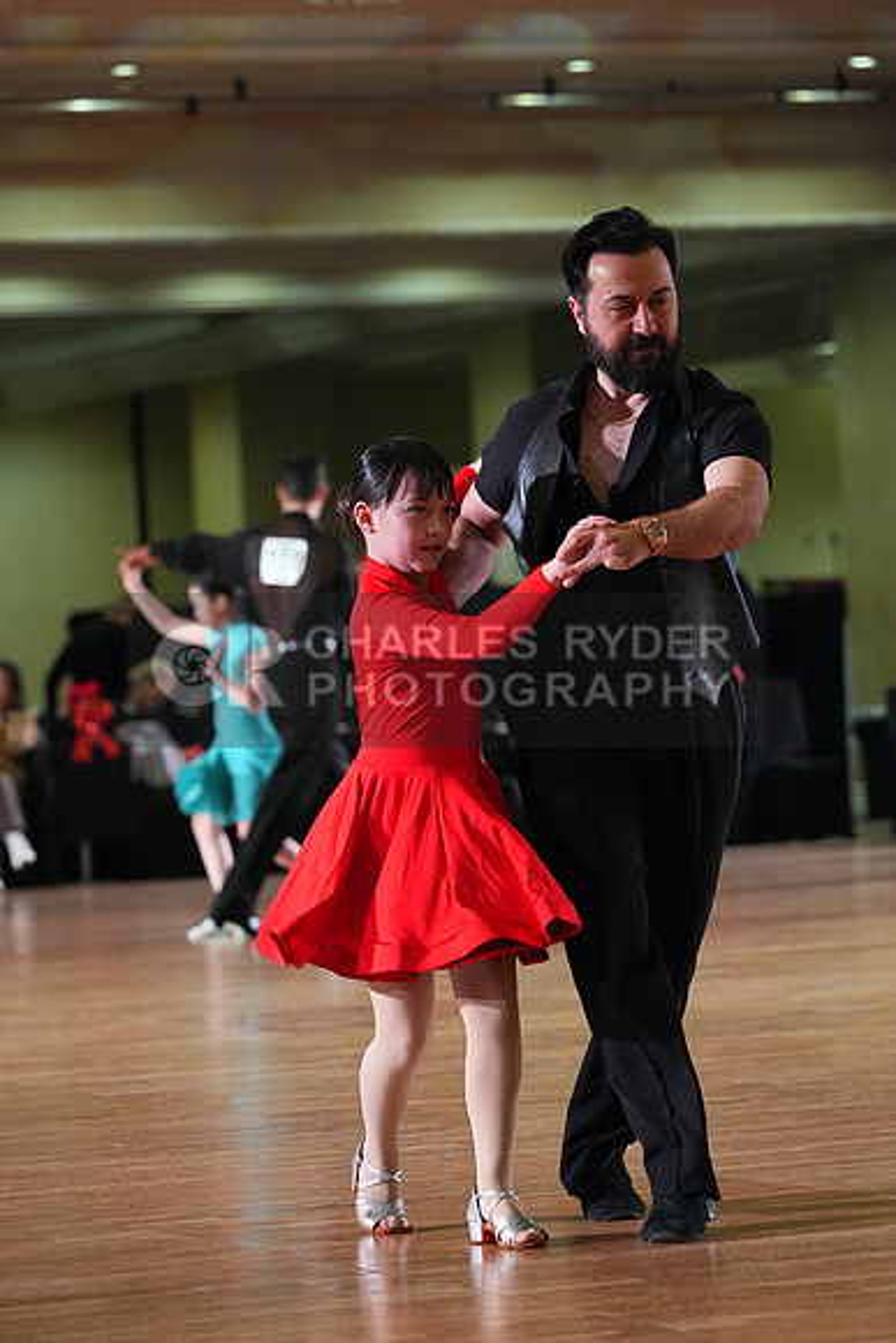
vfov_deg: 12.5
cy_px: 672
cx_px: 448
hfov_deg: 8.4
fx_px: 6119
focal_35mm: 164
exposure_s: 1/400
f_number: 5
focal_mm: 164
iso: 8000
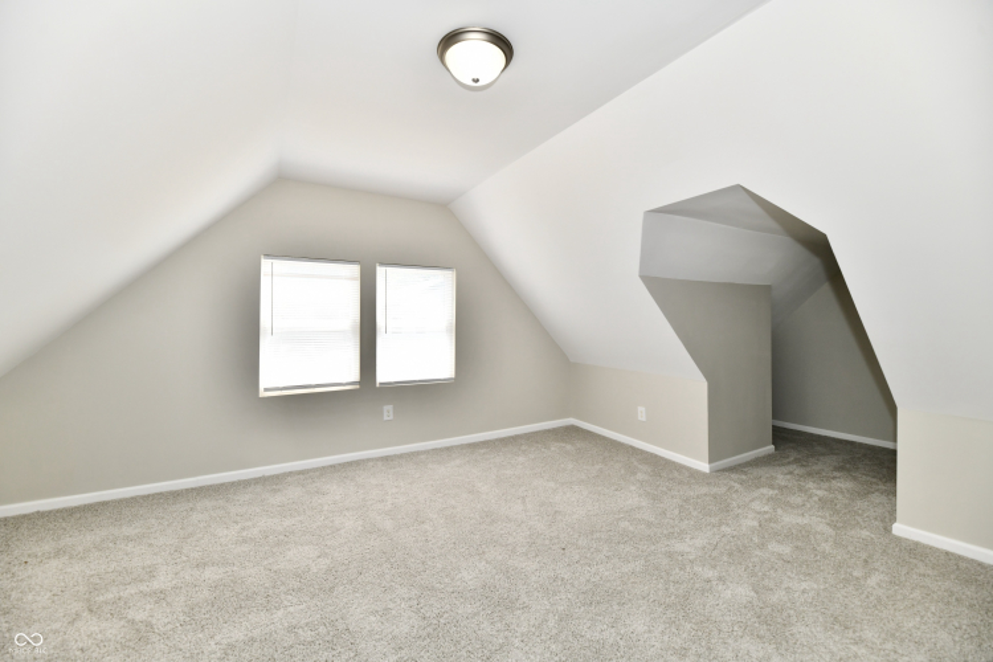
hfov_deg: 104.3
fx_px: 386
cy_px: 331
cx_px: 496
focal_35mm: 14
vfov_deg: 81.2
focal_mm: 14
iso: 320
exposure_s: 1/125
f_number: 5.6
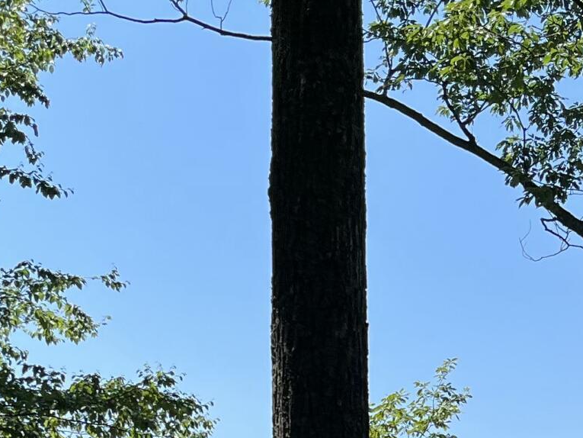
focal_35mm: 102
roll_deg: +0.6
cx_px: 380
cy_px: 736
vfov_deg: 13.3
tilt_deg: +1.9
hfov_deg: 19.2
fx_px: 1718
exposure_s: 1/3049
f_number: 1.6
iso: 50
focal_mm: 5.1
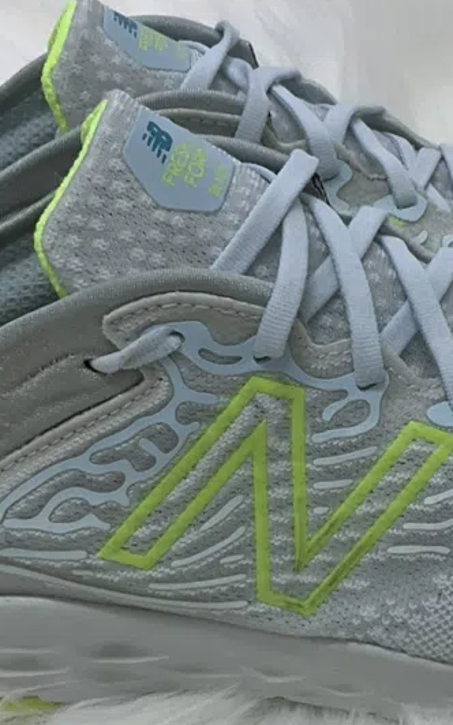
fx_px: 1560
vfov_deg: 26.0
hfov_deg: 16.4
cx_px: 333
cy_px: 502
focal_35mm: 79
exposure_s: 1/50
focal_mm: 3
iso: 64
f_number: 1.8
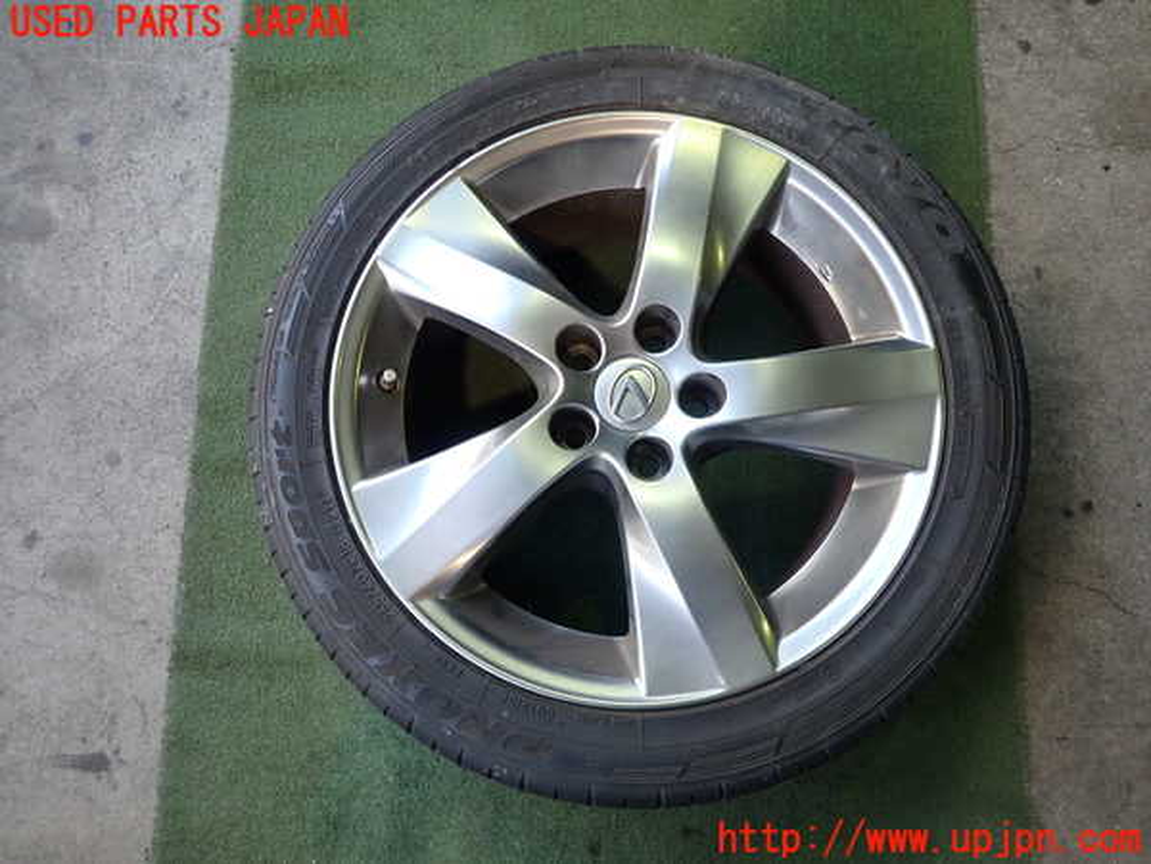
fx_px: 831
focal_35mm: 25
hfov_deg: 69.4
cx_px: 576
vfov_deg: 54.9
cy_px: 432
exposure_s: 1/100
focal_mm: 4.5
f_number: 2
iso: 200
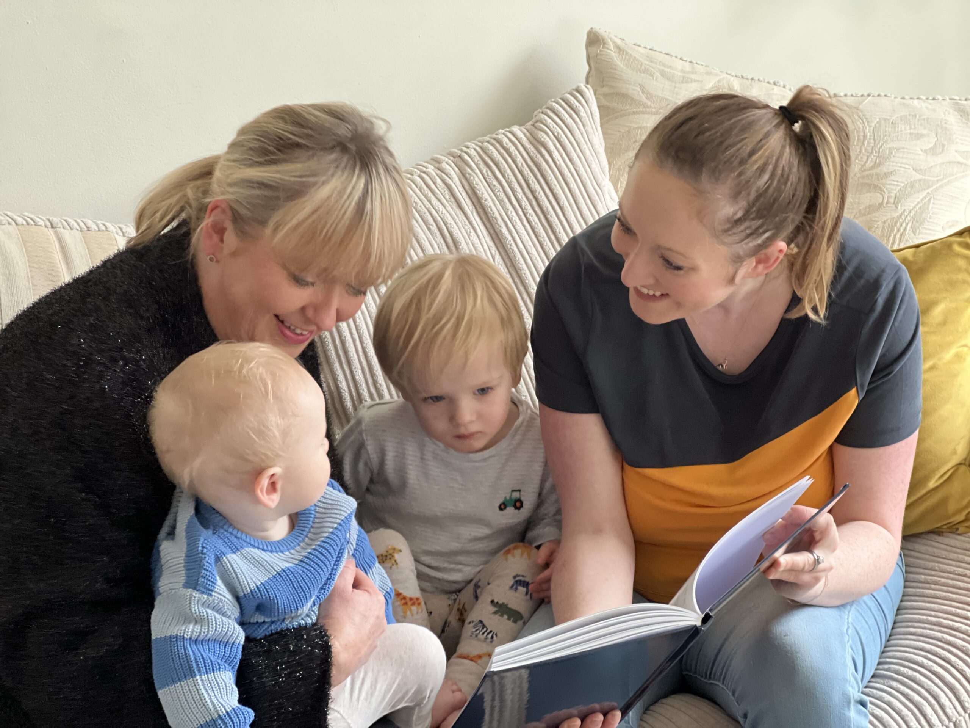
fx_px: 2158
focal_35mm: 77
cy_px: 364
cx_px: 485
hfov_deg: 25.3
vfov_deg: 19.1
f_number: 2.8
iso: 400
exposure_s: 1/40
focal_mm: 9
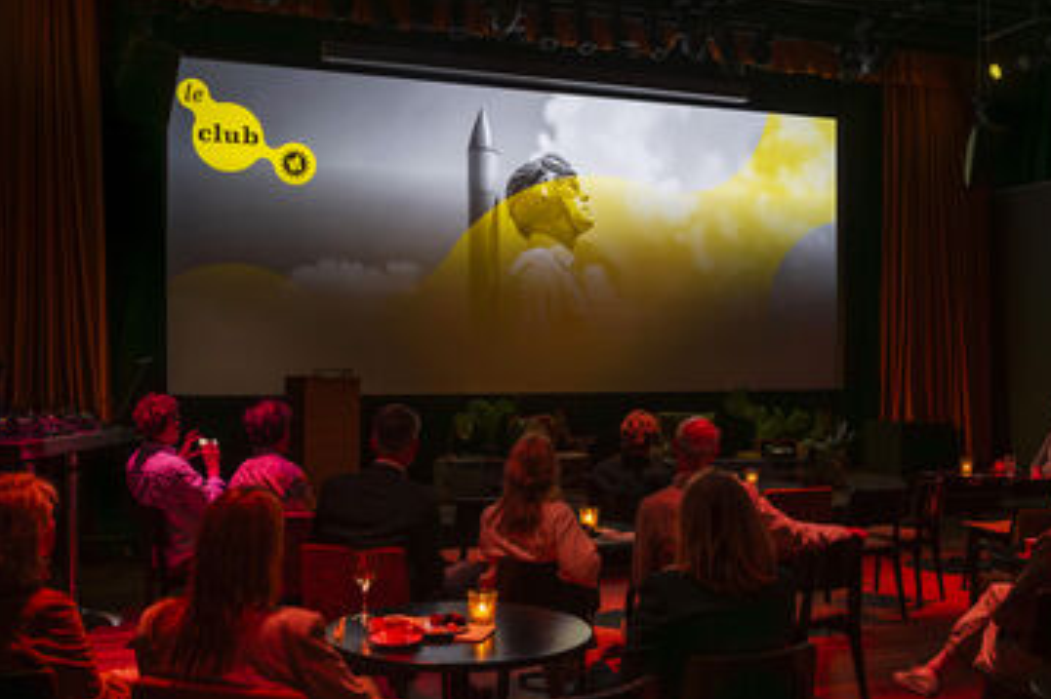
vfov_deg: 32.9
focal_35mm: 41
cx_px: 575
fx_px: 1185
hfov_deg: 47.8
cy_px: 385
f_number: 3.2
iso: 560
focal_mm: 32.5
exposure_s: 1/40
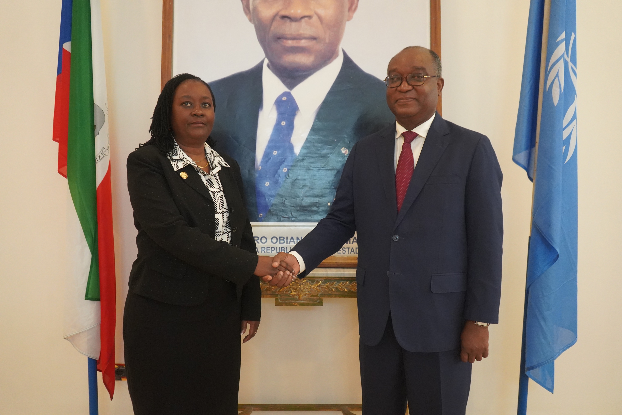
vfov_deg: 42.3
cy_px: 208
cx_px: 311
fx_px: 536
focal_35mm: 31
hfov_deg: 60.3
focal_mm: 31
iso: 8000
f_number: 4
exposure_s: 1/160
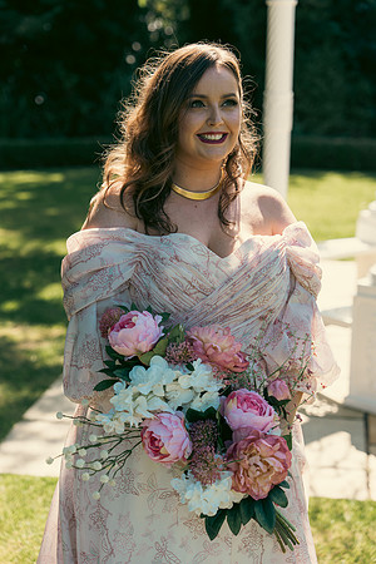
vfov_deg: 28.8
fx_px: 1097
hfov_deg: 19.5
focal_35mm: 70
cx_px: 188
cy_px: 282
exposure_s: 1/500
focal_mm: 70
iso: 125
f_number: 3.5
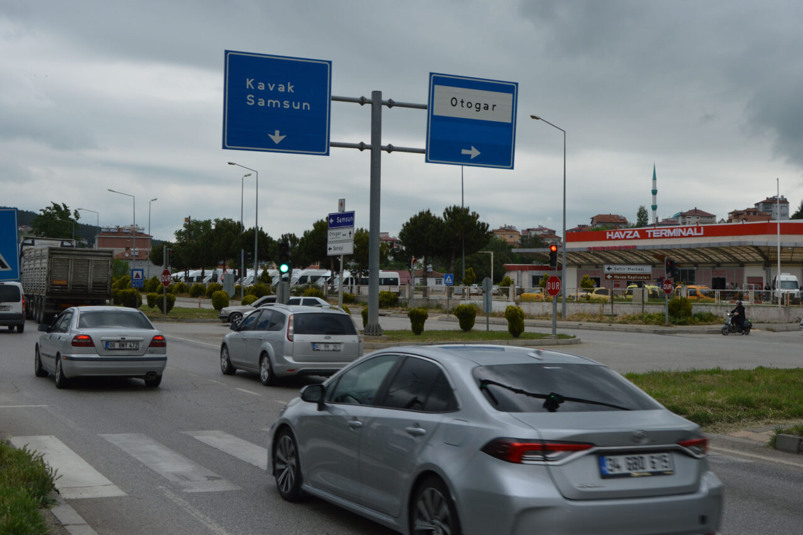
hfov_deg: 49.6
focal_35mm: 39
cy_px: 268
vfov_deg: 34.2
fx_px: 870
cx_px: 402
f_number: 7.1
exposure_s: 1/200
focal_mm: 26
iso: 100
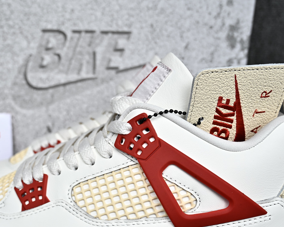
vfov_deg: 28.2
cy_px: 168
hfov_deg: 34.7
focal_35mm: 53
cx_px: 77
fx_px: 445
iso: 125
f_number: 5.6
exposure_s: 1/30
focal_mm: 30
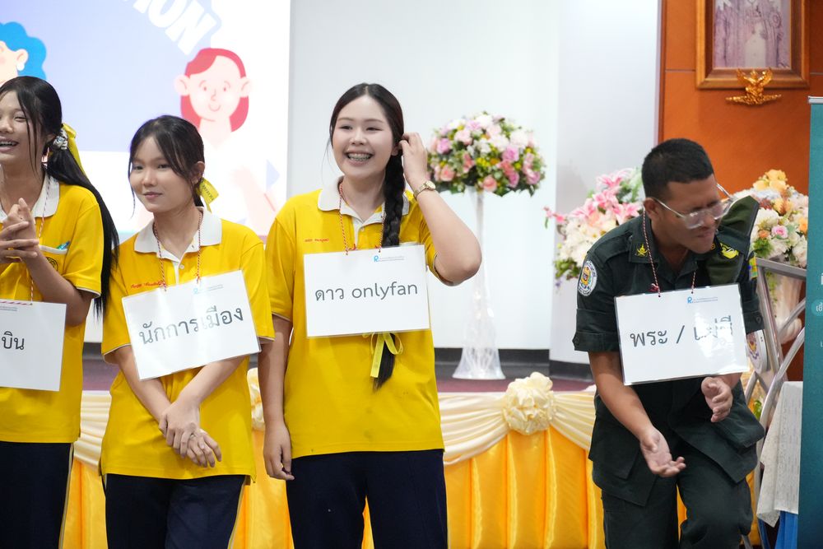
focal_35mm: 148
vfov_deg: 9.2
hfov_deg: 13.8
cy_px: 274
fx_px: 3395
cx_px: 412
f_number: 5.6
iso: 6400
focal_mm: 99
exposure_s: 1/125
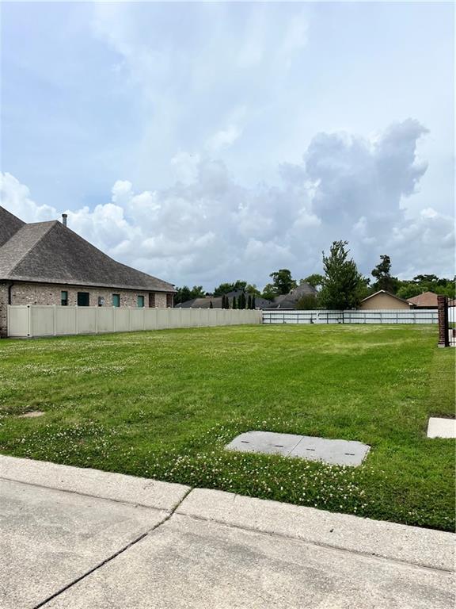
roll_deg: +0.2
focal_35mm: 26
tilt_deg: +0.9
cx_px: 228
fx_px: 457
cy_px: 304
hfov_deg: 53.1
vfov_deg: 67.3
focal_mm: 5.1
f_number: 1.6
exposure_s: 1/7874
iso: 50
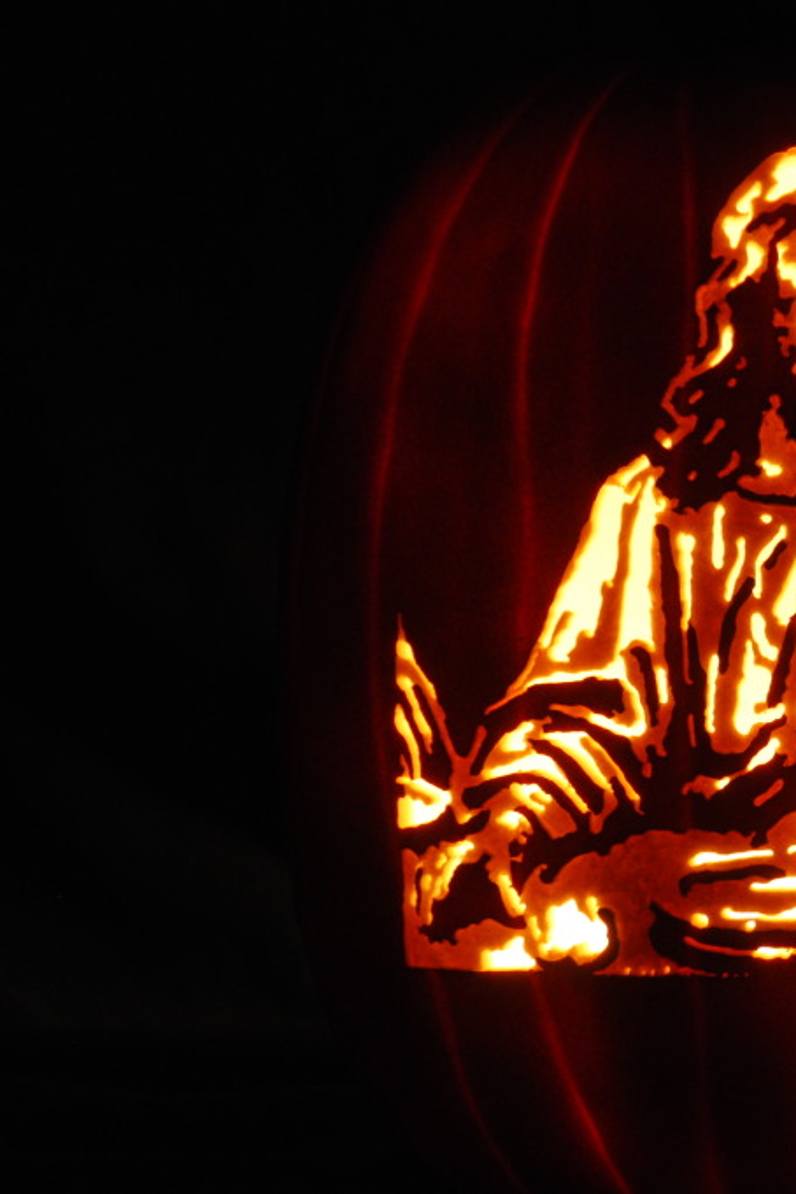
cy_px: 597
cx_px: 799
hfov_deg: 9.2
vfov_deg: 13.8
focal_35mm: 149
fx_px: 4941
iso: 400
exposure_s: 1/20
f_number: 4.5
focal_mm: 66
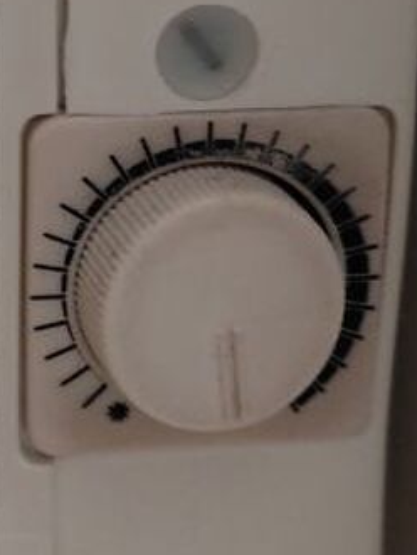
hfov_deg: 13.9
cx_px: -2
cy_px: -4
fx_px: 1684
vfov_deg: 18.2
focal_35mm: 105
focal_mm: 4.74
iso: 1137
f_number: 1.79
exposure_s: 1/33
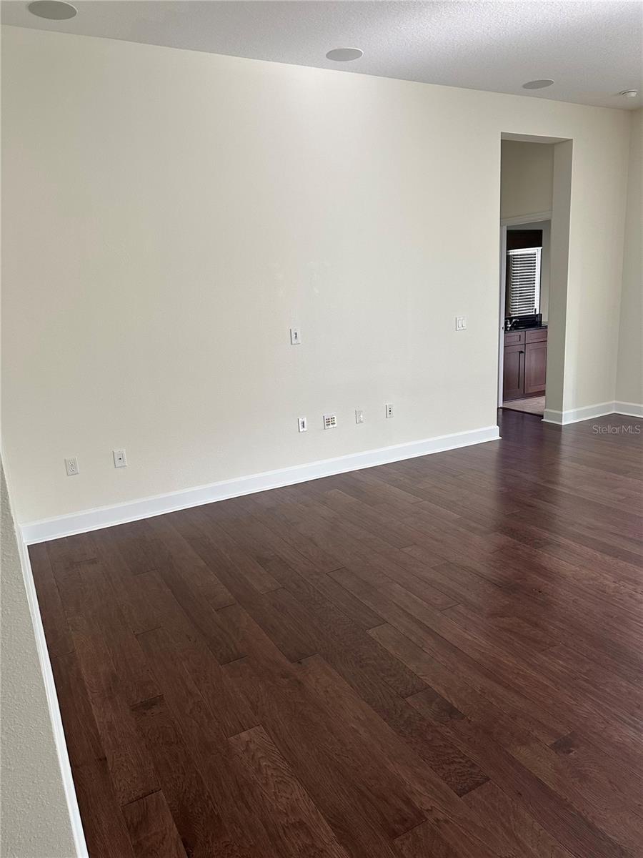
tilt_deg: -11.6
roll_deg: +2.6
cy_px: 429
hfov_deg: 56.8
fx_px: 594
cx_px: 322
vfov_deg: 71.6
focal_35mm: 24
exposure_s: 1/120
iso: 160
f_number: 1.78
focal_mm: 6.86
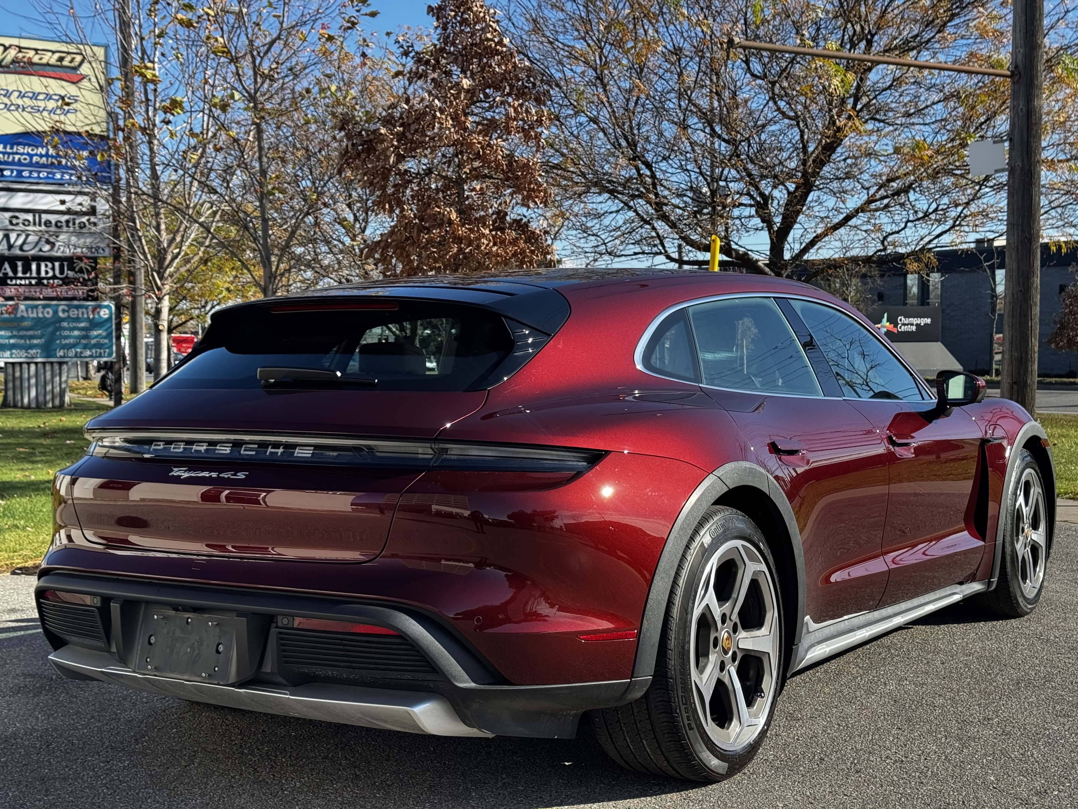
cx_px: 539
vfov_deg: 30.3
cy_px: 404
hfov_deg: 39.7
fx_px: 1495
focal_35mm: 48
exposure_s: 1/1681
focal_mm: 6.76
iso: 64
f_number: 1.78
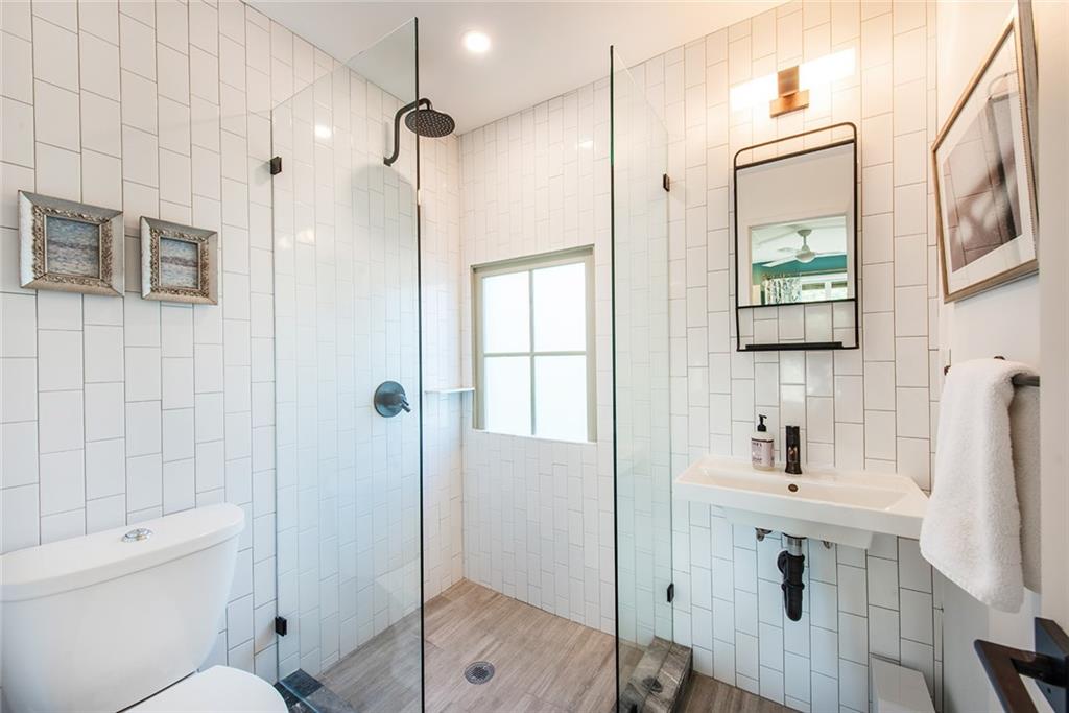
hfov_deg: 104.2
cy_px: 356
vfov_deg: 81.2
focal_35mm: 14
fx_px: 416
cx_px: 534
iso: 400
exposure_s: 1/15
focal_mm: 14
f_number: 11
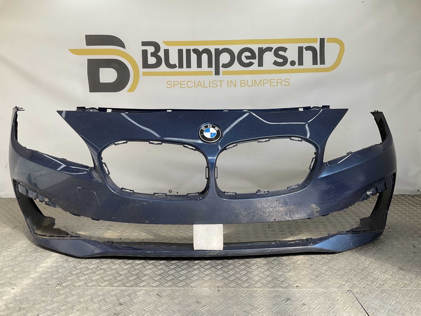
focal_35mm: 29
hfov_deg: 61.7
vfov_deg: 48.2
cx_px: 210
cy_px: 158
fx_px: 353
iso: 16
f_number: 1.8
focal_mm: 3
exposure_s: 1/333
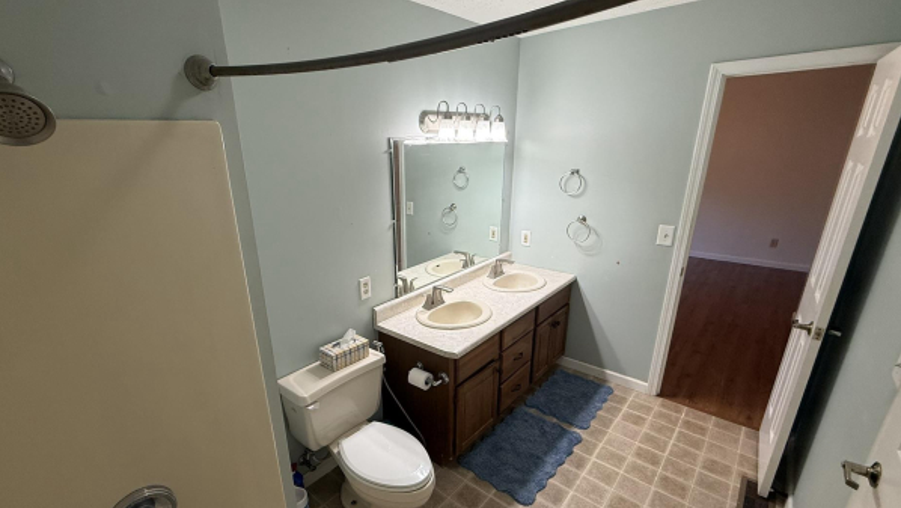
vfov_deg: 63.8
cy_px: 282
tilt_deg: -18.4
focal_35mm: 17
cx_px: 406
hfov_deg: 95.6
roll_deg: +1.8
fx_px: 406
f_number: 2.2
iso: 200
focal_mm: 2.22
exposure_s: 1/120
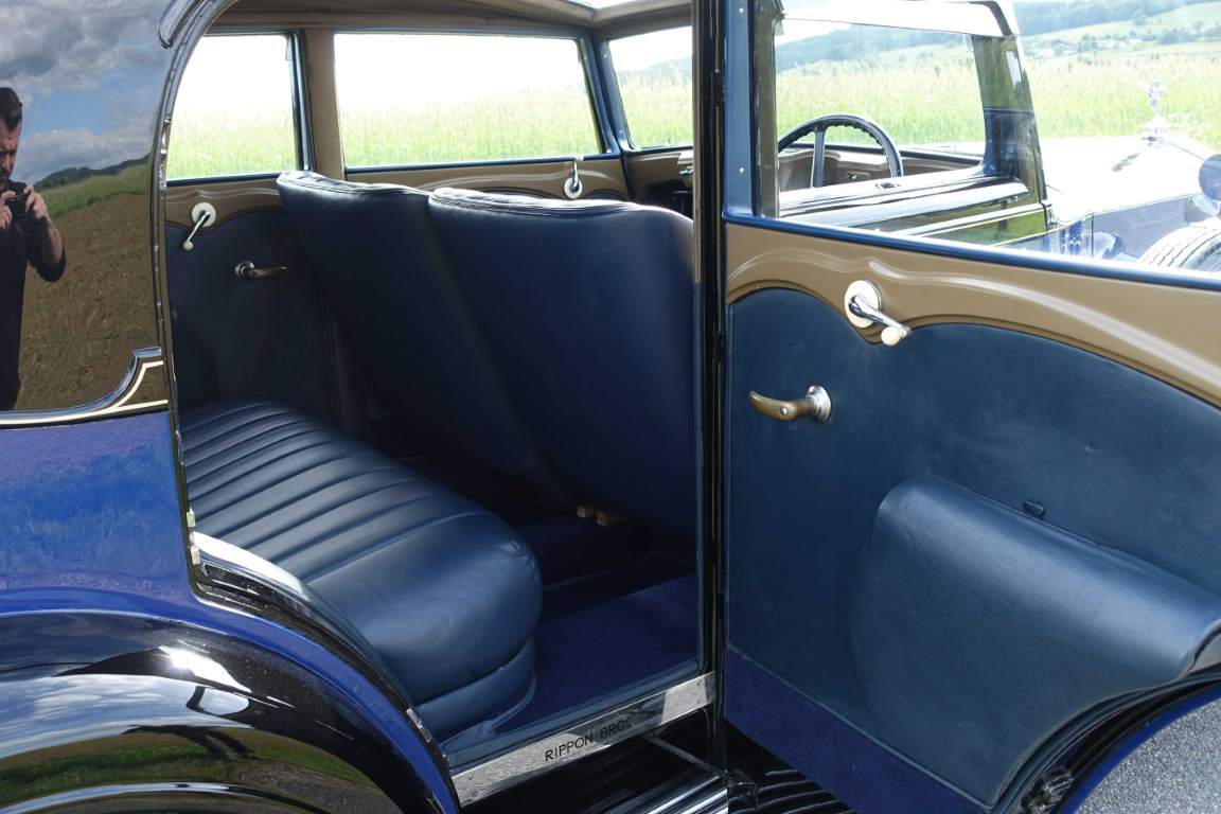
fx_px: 1221
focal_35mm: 36
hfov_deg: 53.1
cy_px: 407
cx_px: 610
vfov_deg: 36.9
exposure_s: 1/80
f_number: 4
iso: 125
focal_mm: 13.16
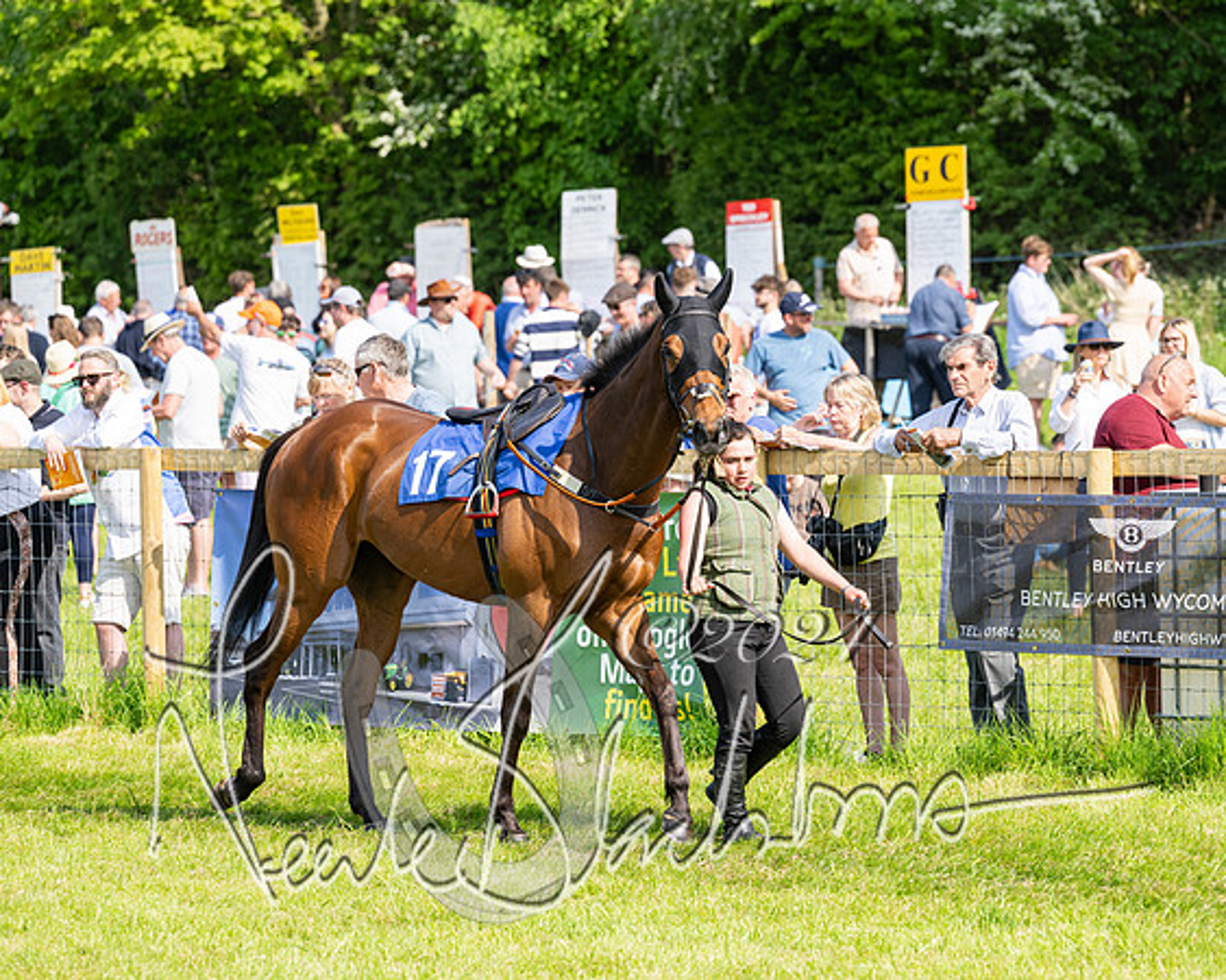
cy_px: 490
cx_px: 613
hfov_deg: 10.7
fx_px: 6539
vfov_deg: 8.6
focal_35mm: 180
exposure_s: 1/800
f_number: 5
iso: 200
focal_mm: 160
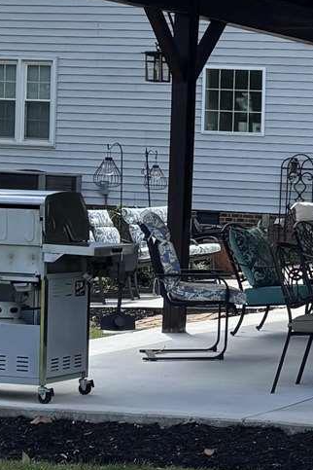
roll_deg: -2.5
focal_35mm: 129
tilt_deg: -1.8
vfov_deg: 15.9
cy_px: 224
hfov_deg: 10.0
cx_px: 584
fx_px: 1682
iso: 50
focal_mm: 5.96
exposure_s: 1/3021
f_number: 1.6
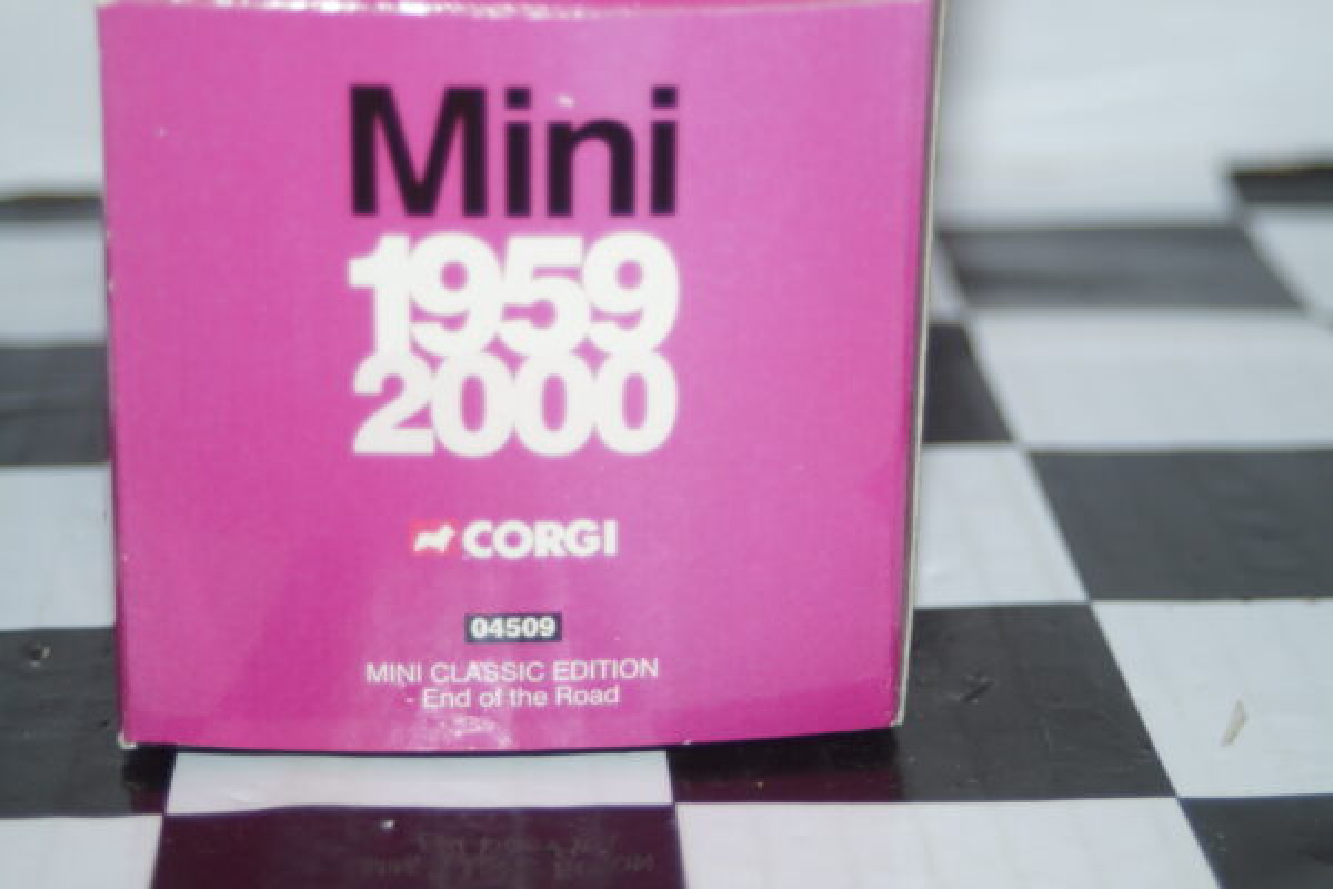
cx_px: 666
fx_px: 3332
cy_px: 444
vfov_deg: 15.2
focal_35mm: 90
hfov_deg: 22.6
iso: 320
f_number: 5.6
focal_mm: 60
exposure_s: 1/80
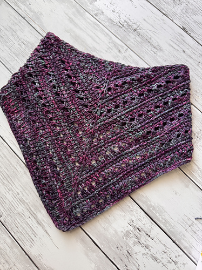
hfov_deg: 56.7
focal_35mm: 24
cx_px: 101
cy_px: 135
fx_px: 187
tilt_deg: -82.0
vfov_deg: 71.6
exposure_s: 1/70
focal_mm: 6.76
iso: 200
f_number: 1.78
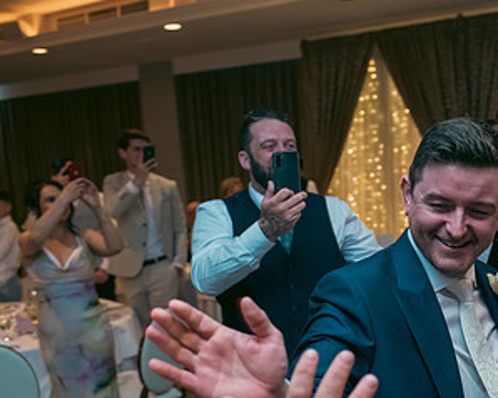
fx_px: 781
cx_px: 381
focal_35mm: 53
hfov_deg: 34.5
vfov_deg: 28.2
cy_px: 297
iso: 800
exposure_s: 1/160
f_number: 3.5
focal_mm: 29
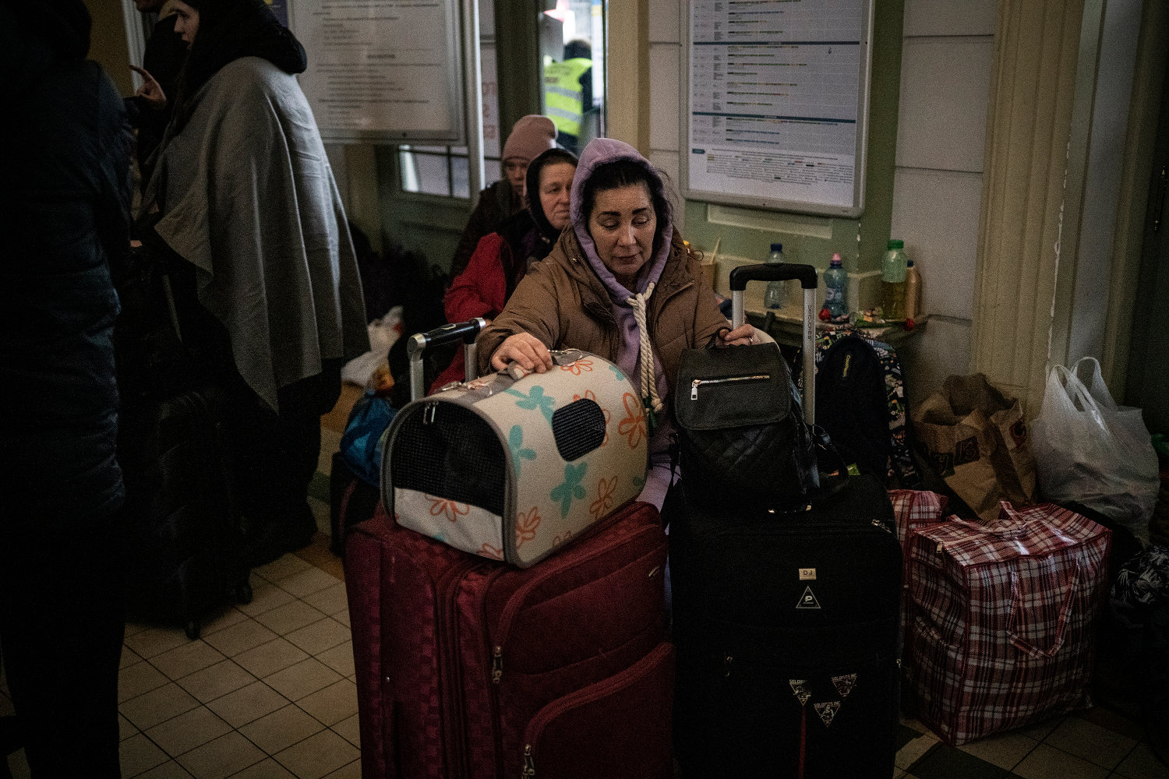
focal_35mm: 35
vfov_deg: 37.9
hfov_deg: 54.4
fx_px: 1136
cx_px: 584
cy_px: 390
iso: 12800
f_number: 1.8
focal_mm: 35
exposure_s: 1/2500
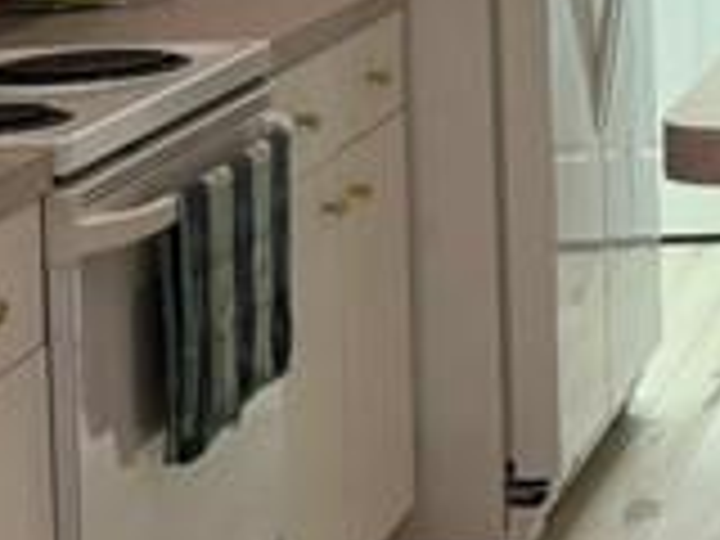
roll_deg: +1.0
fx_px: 3203
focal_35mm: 154
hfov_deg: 11.9
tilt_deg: -2.4
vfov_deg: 9.4
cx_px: 1278
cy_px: -270
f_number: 1.78
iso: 250
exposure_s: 1/120
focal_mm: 6.76
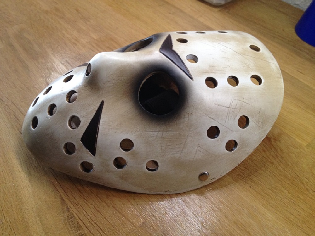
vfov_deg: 40.7
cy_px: 118
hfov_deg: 52.6
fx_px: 318
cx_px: 158
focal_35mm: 35
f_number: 2.4
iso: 125
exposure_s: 1/20
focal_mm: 4.28
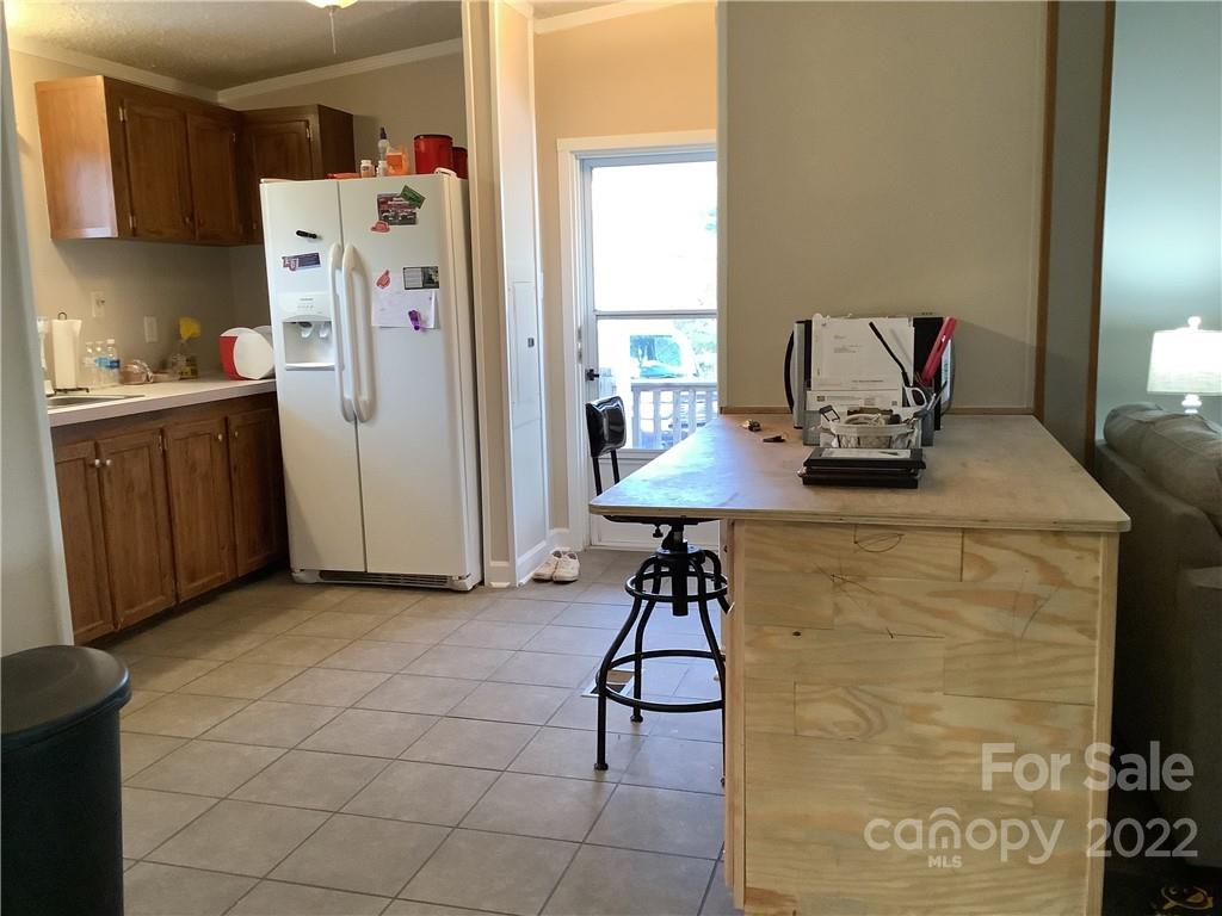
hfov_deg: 58.4
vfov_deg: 45.4
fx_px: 1094
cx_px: 611
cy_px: 458
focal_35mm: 31
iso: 500
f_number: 2.4
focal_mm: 3.3
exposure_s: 1/25
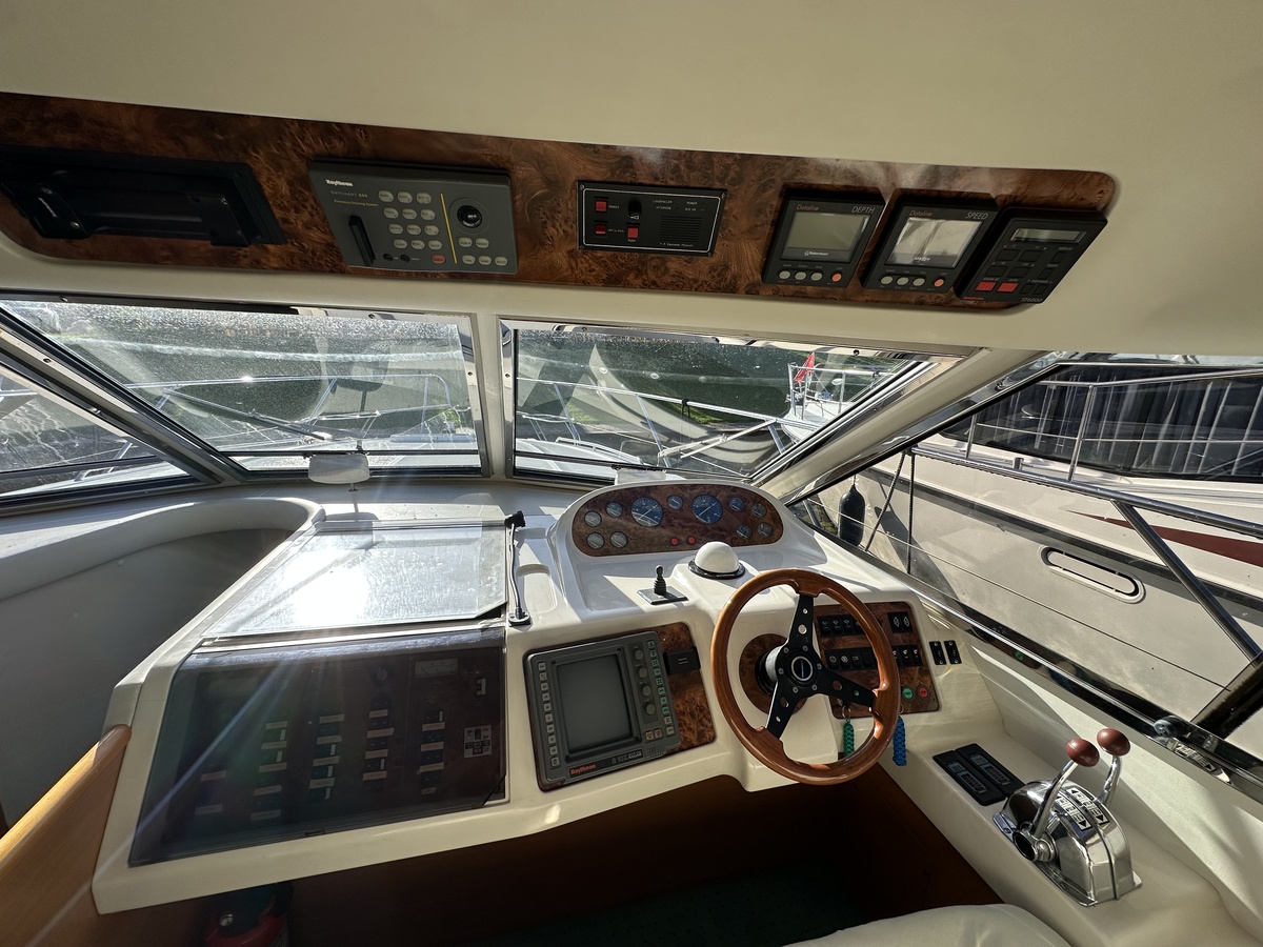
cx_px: 632
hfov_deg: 102.1
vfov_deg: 85.7
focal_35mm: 14
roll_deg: -0.6
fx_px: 511
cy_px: 474
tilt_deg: -13.1
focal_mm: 2.22
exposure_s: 1/1366
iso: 40
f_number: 2.2
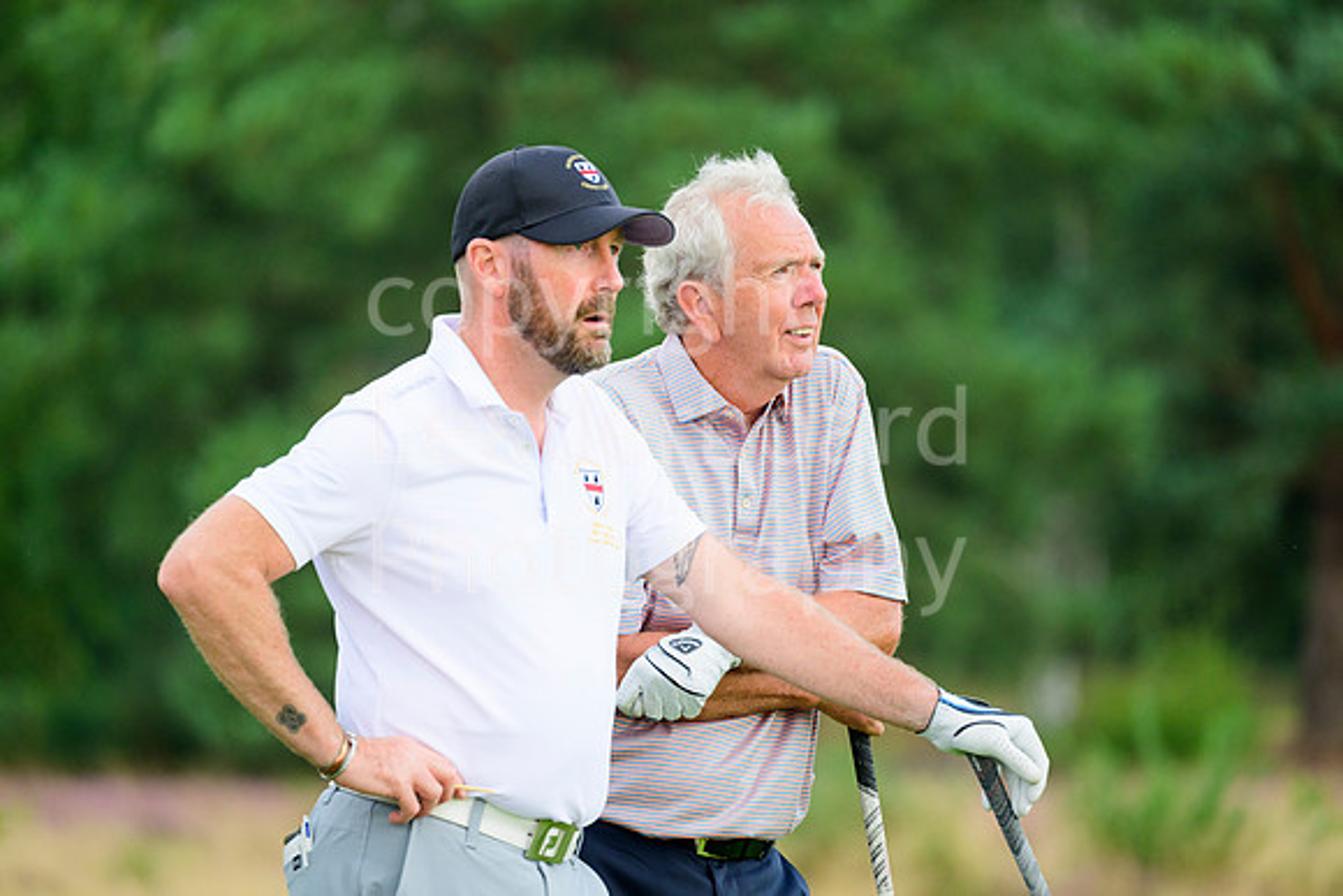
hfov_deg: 6.6
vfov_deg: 4.4
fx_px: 11567
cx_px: 672
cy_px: 448
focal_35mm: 310
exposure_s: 1/1250
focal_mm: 310
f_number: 5.6
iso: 1000
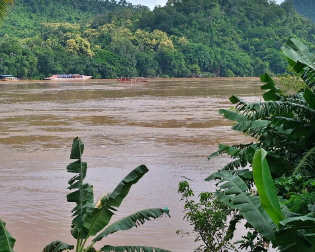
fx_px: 606
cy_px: 121
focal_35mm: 65
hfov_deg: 29.1
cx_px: 143
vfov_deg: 23.5
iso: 320
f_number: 5.6
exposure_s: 1/1100
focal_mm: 35
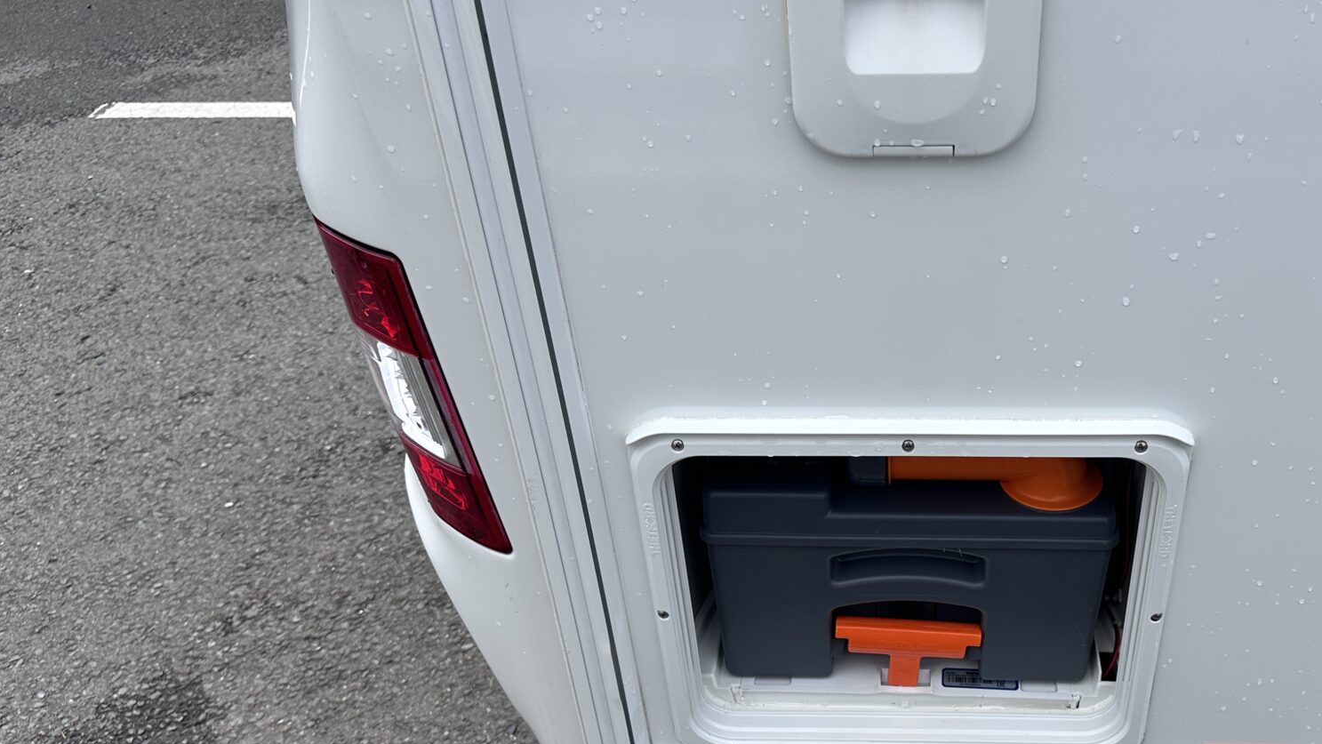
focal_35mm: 36
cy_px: 491
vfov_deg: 32.6
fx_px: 1262
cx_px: 888
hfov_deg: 54.1
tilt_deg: -34.7
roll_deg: +1.2
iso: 80
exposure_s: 1/2660
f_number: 1.78
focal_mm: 6.86
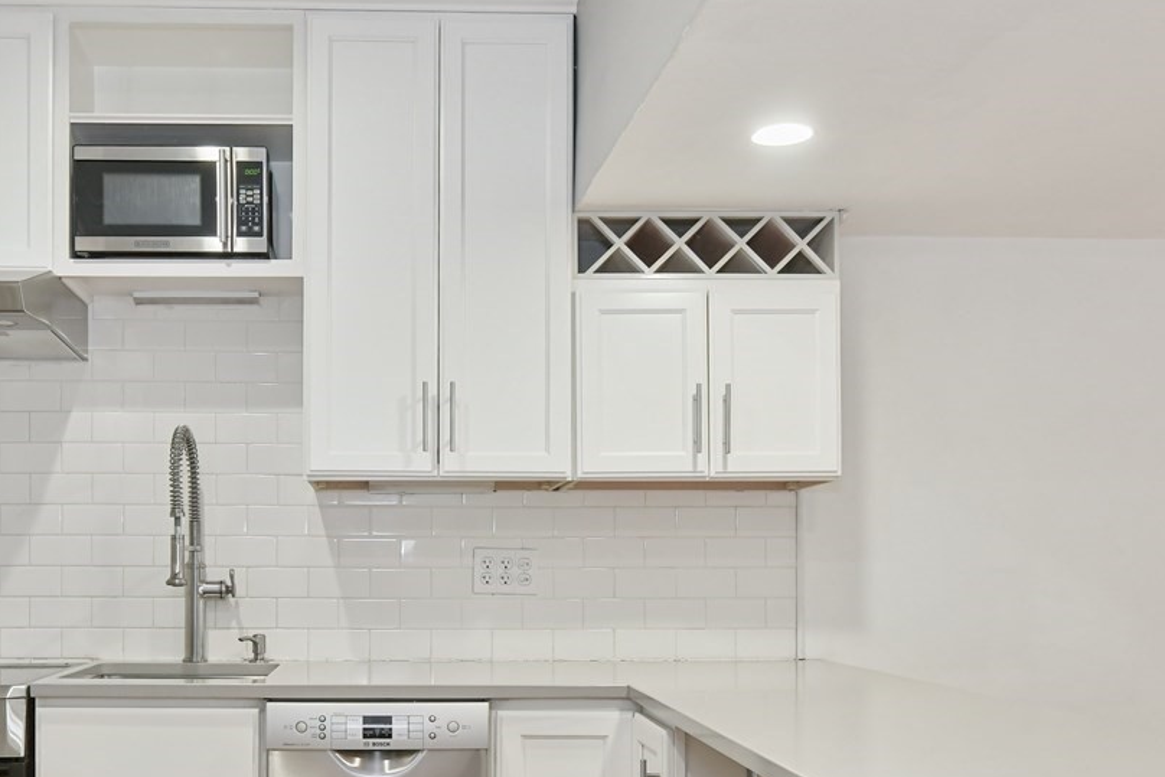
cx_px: 405
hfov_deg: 49.9
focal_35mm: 38
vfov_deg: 34.2
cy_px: 600
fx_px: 1230
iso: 640
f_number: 9
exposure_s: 1/10
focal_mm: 15
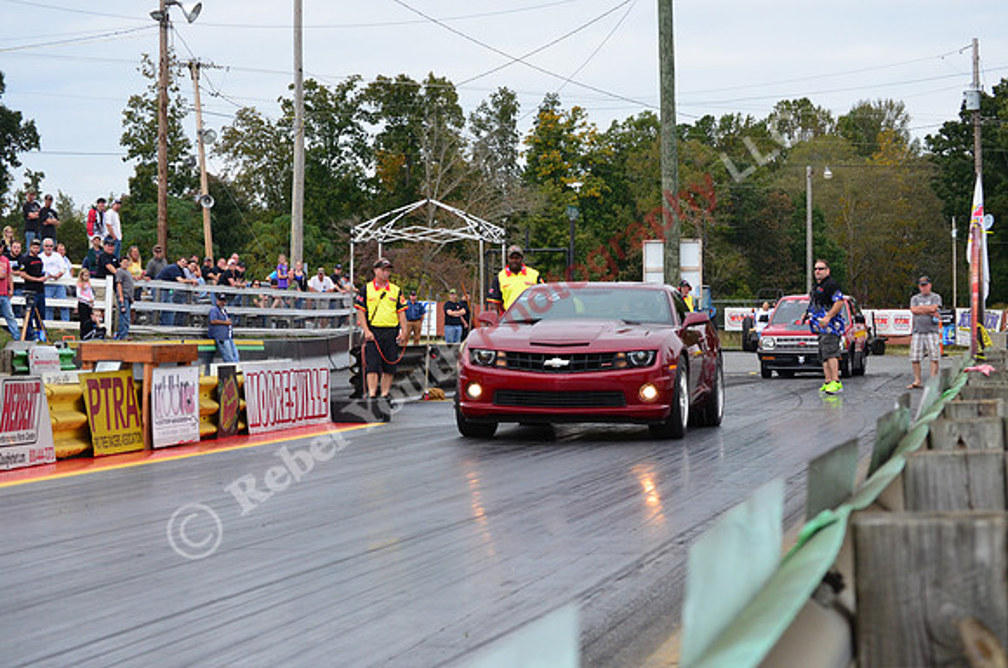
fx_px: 2850
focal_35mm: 102
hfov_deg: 20.1
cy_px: 334
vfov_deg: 13.4
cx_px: 504
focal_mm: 68
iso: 1000
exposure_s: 1/1000
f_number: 8
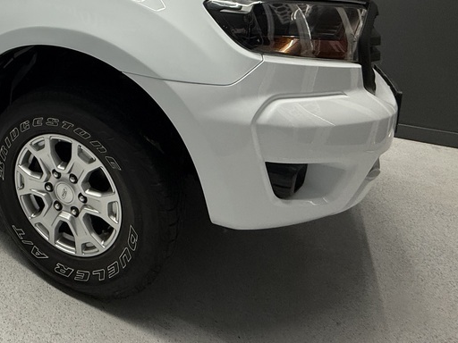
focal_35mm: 28
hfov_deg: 54.8
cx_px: 42
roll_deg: +0.4
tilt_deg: -8.1
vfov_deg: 45.7
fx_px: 370
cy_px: 43
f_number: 2.2
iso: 160
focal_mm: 2.22
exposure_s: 1/100
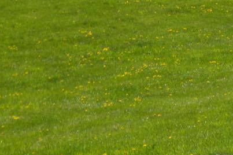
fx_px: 1183
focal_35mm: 183
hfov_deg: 9.8
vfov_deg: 7.3
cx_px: 569
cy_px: -97
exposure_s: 1/400
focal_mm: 24
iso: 400
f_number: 11
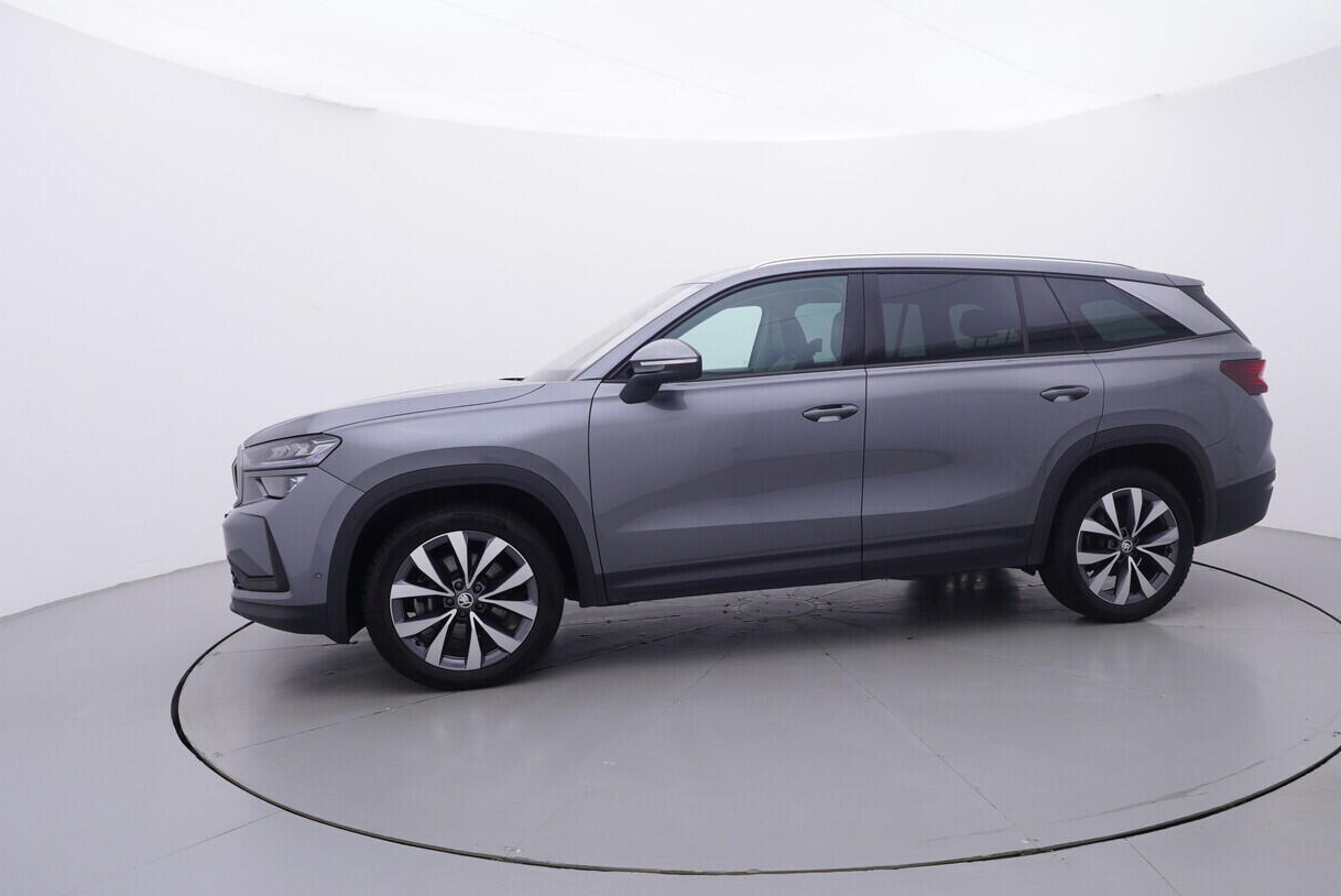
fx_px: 991
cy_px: 477
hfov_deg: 67.7
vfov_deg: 48.6
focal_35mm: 27
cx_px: 777
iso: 200
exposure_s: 1/80
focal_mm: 15
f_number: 5
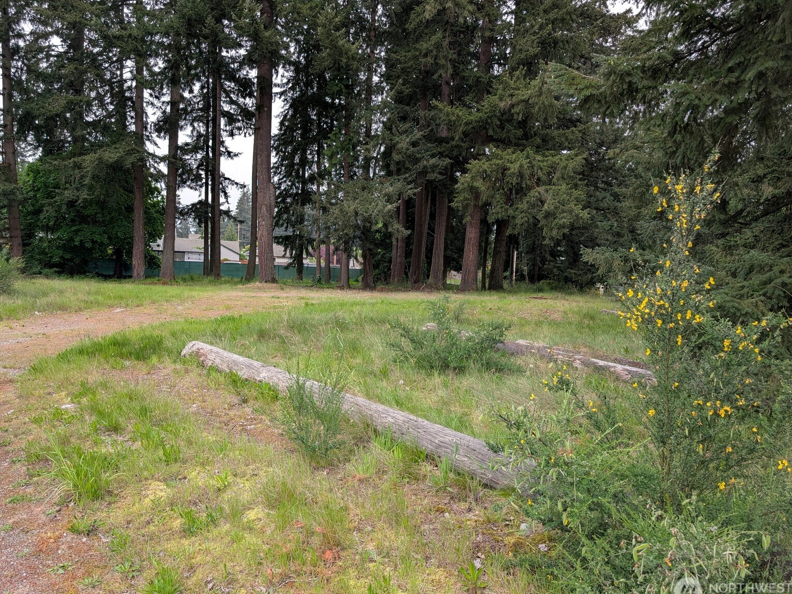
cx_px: 396
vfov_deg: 54.9
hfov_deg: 69.4
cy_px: 302
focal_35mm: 25
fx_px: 572
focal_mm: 6.9
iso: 21
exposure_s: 1/326
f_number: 1.68
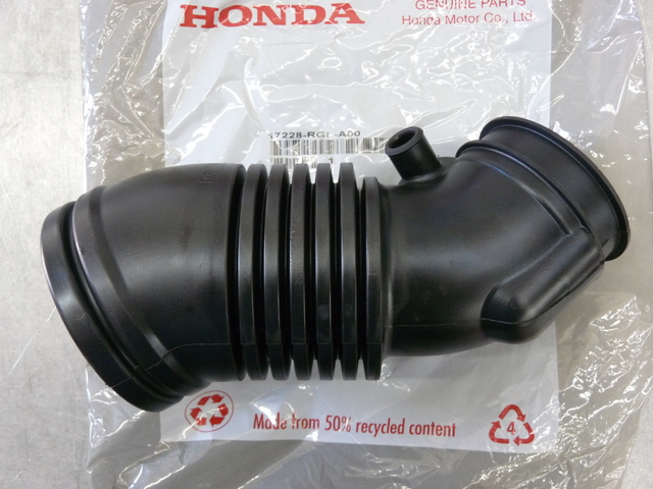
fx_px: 604
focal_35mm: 32
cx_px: 326
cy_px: 244
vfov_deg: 44.2
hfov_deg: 56.8
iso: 400
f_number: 3
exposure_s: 1/30
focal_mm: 5.8
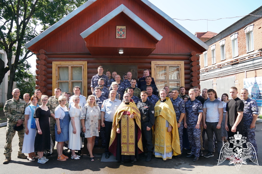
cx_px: 131
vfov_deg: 47.8
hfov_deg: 67.4
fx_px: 196
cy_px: 87
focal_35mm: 27
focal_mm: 18
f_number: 5.6
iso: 100
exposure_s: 1/125
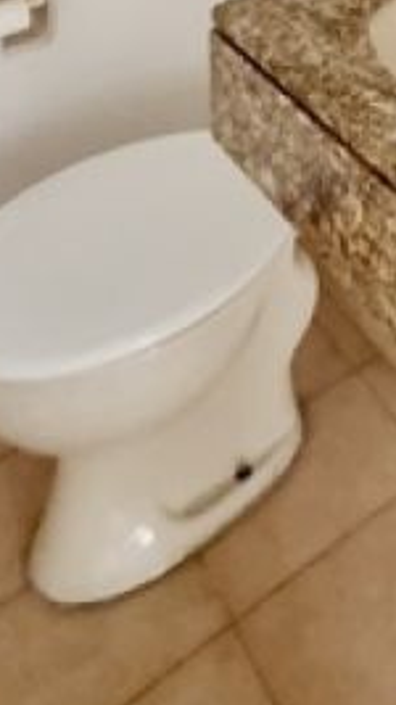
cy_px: -412
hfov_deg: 21.9
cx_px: 462
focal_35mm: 51
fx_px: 953
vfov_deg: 26.2
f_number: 2.2
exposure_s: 1/60
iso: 400
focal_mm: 1.74
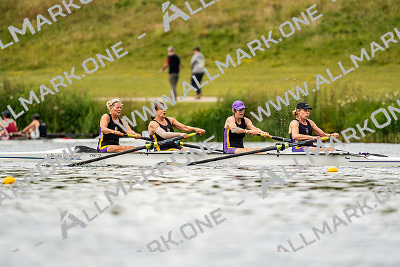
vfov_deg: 2.3
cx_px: 200
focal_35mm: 600
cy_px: 134
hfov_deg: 3.4
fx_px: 6668
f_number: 6.3
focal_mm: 600
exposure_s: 1/2000
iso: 320
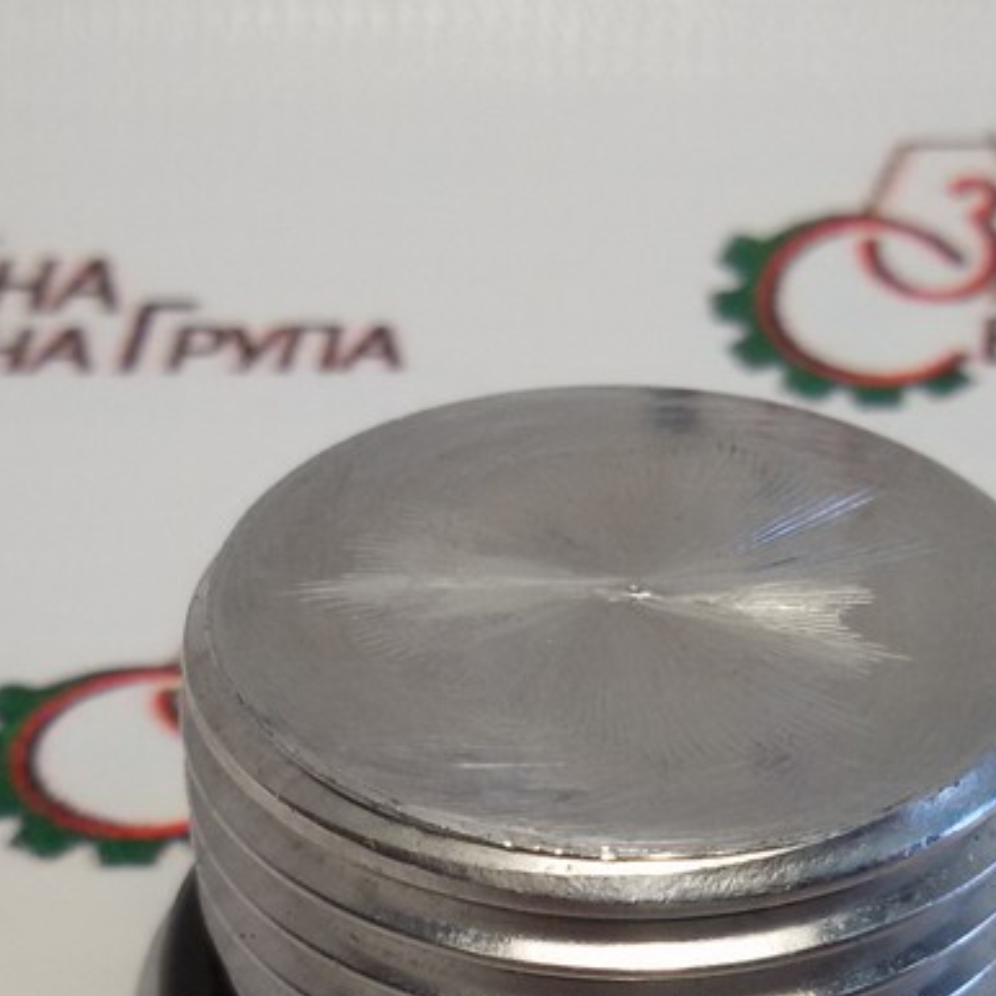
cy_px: 885
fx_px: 2311
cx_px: 537
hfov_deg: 24.3
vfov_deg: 23.7
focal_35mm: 71
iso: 64
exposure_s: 1/100
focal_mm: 2.93
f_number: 2.4
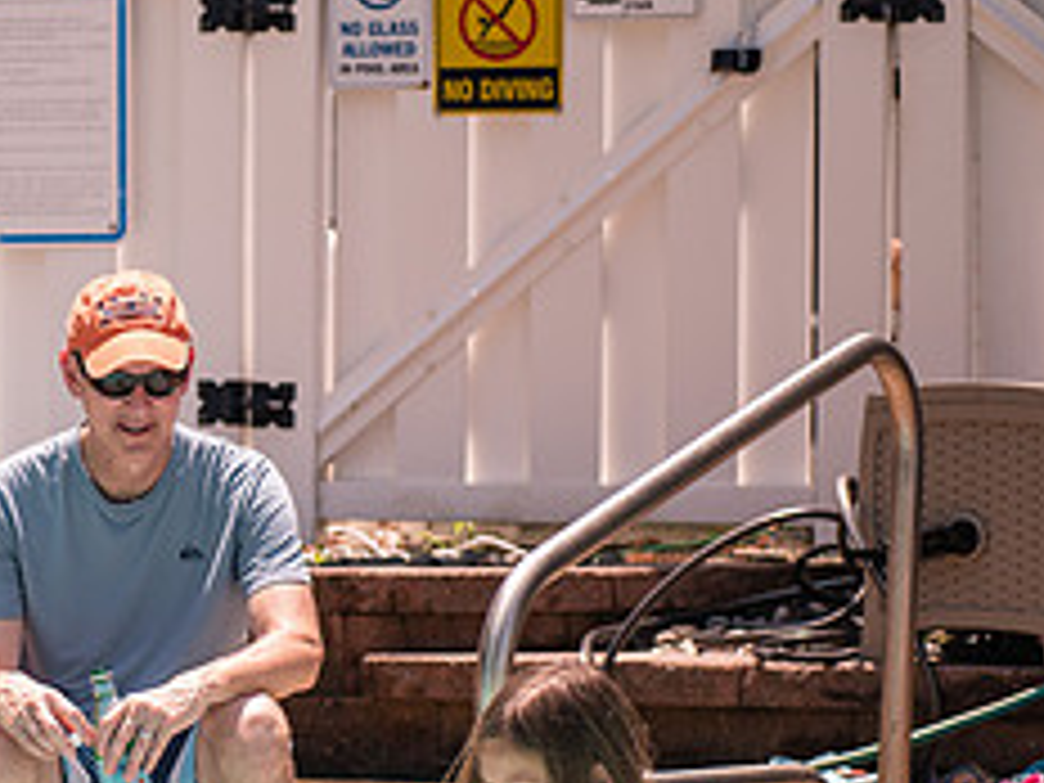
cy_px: 569
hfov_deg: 11.7
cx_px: 126
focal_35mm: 168
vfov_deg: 8.8
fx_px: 5067
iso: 160
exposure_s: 1/4000
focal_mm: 70
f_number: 3.2
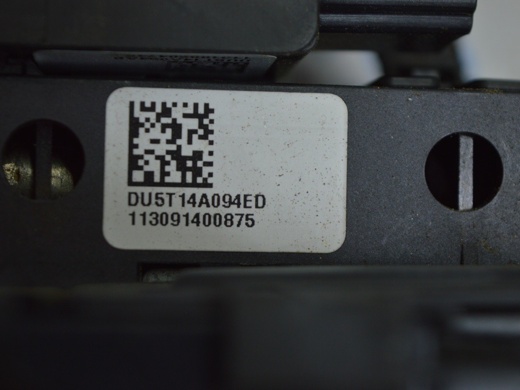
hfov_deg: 21.6
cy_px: 194
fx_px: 1360
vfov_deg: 16.3
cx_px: 256
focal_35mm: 91
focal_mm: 55
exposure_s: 1/60
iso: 400
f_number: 5.6
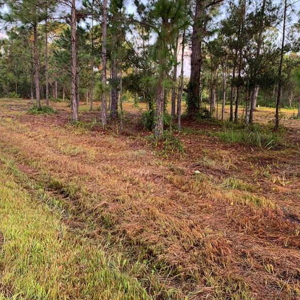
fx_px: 382
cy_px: 147
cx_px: 137
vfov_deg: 42.8
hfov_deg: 42.8
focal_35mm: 39
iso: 40
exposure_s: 1/122
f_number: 1.8
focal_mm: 4.25
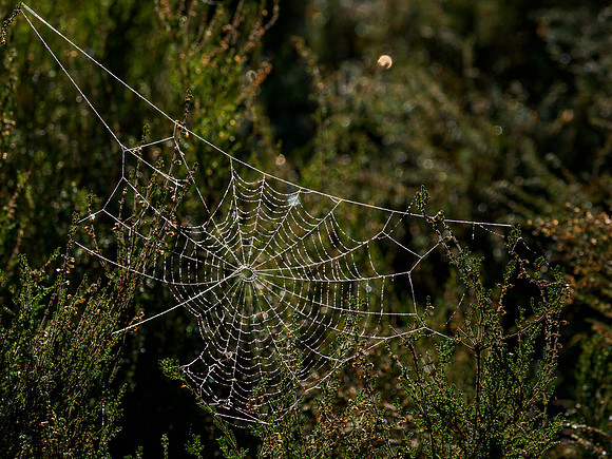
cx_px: 263
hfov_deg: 5.8
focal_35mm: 342
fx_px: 6043
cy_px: 261
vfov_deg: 4.3
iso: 400
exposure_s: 1/1250
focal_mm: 150
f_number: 5.6
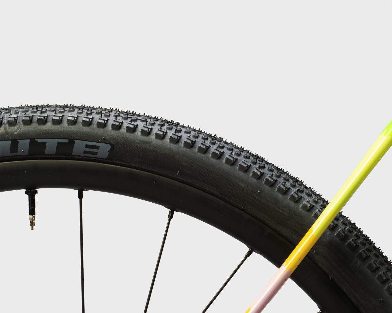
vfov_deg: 9.1
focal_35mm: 169
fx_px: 1961
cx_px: 411
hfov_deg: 11.3
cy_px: 217
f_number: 11
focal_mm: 85
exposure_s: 1/160
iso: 100
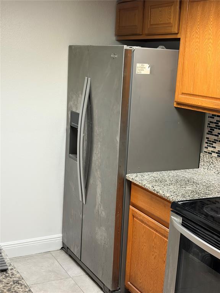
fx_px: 441
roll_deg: -3.6
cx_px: 110
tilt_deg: -10.2
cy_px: 146
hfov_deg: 28.0
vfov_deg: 36.8
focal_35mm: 52
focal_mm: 5.96
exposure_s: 1/40
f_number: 1.6
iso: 160
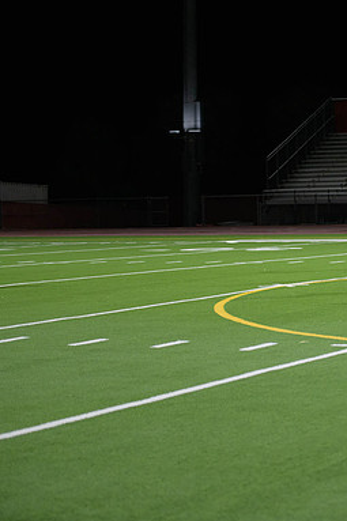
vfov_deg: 19.3
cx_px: 351
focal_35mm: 106
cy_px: 260
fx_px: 1534
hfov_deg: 12.7
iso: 2500
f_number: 2.8
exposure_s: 1/640
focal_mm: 70
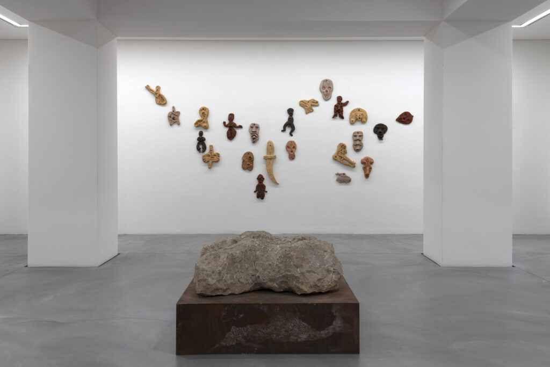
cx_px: 275
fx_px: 519
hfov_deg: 55.8
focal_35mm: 34
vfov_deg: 38.9
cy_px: 184
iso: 125
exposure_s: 1/1.25
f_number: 8
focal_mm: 34
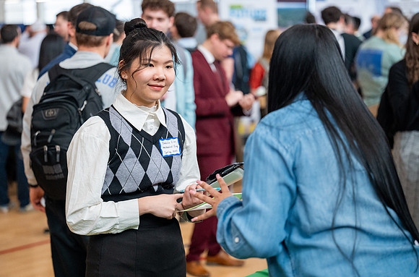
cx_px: 215
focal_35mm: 82
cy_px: 133
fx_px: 957
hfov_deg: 24.7
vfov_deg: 16.5
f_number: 2.8
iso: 2500
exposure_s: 1/1000
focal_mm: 80
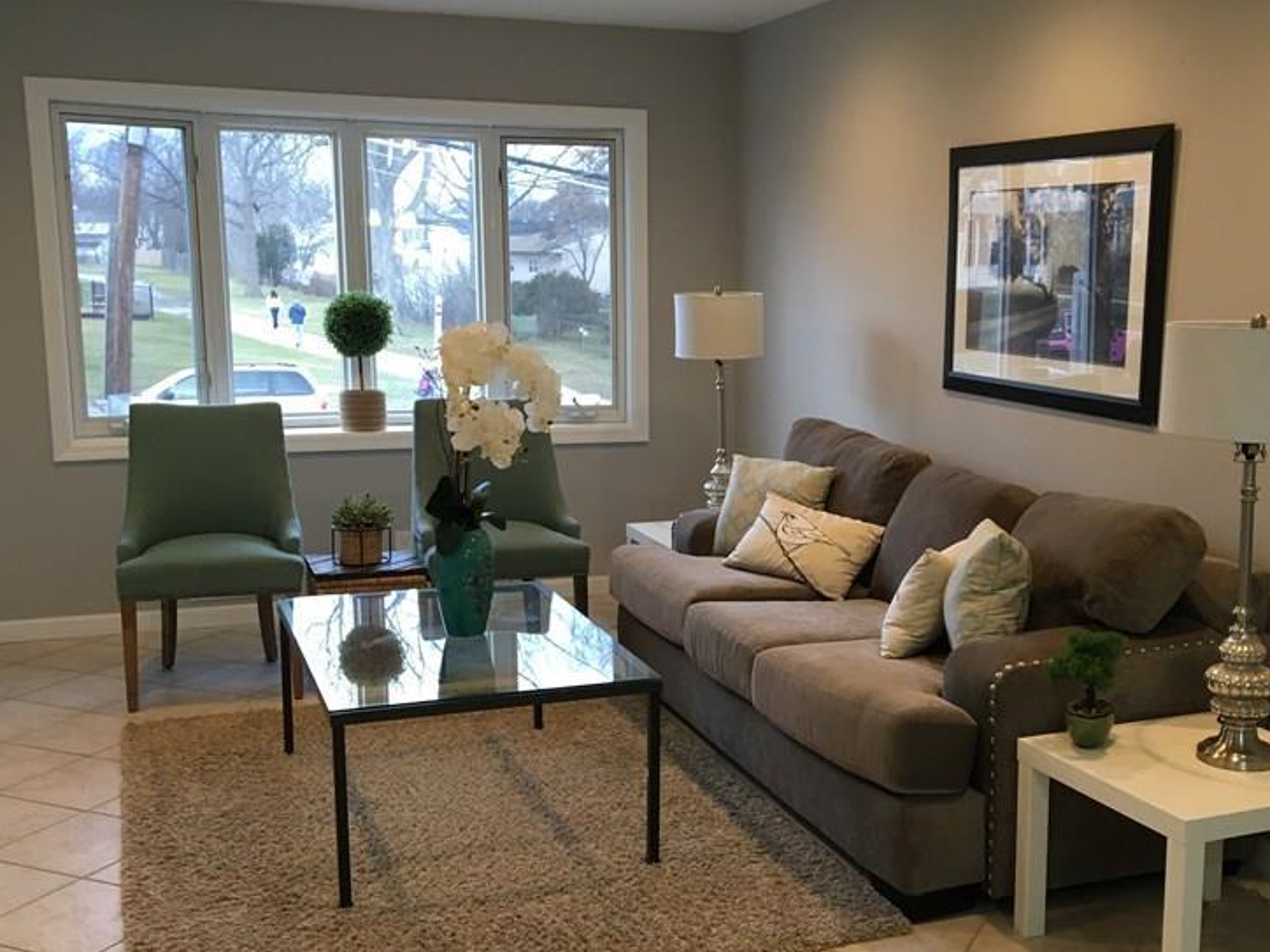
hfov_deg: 45.6
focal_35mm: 41
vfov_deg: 35.1
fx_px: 1504
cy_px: 545
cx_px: 738
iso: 40
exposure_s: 1/30
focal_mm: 4.15
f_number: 2.2
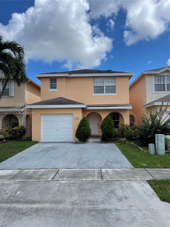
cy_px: 114
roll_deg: +0.2
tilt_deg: +2.9
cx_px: 85
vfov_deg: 67.3
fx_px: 170
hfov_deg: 53.1
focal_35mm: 26
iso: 32
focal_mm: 5.1
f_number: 1.6
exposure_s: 1/4049
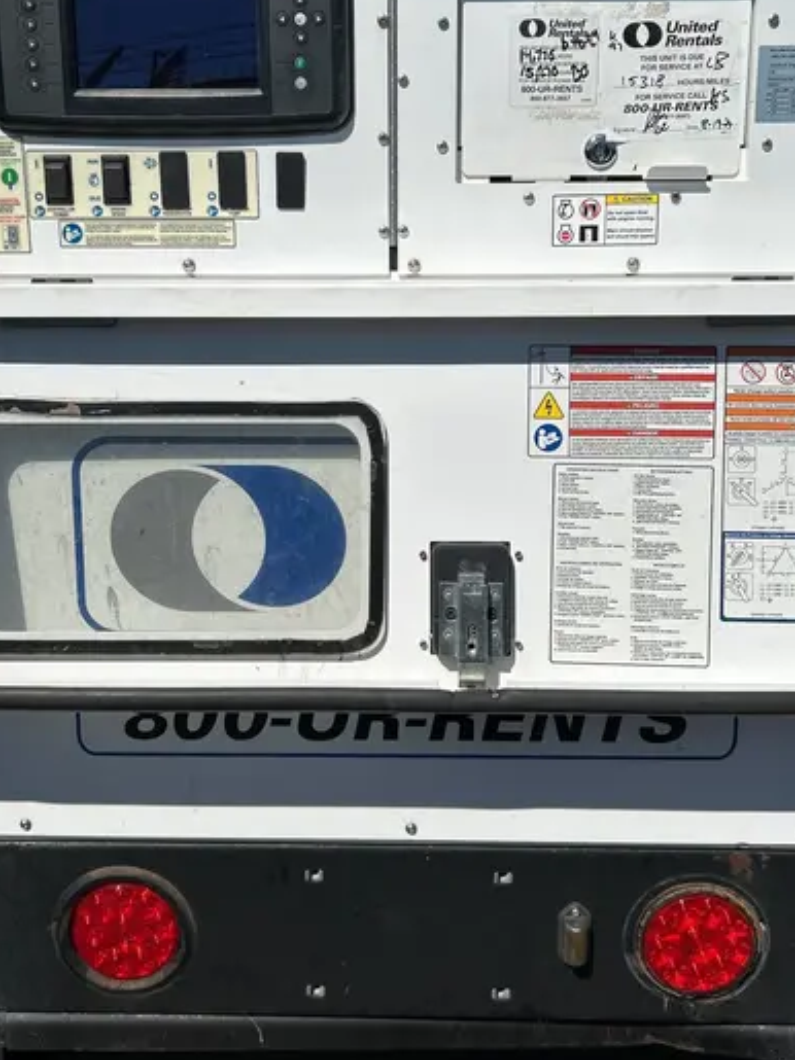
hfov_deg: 38.6
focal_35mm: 37
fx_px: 1133
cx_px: 389
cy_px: 427
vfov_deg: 49.9
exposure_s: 1/14286
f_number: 1.5
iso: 50
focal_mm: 5.7
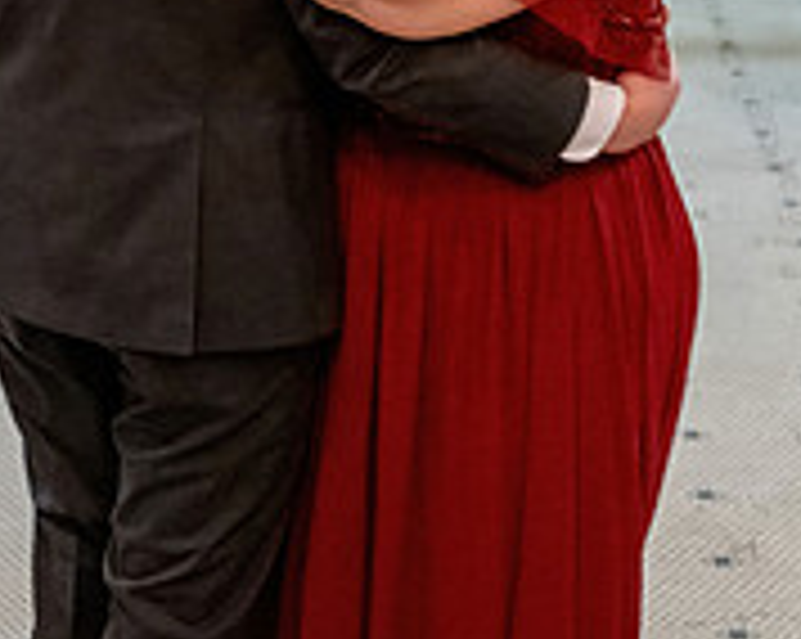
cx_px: 338
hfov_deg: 23.0
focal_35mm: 83
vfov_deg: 18.3
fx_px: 1965
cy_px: 117
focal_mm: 35
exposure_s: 1/30
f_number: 2.8
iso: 3200
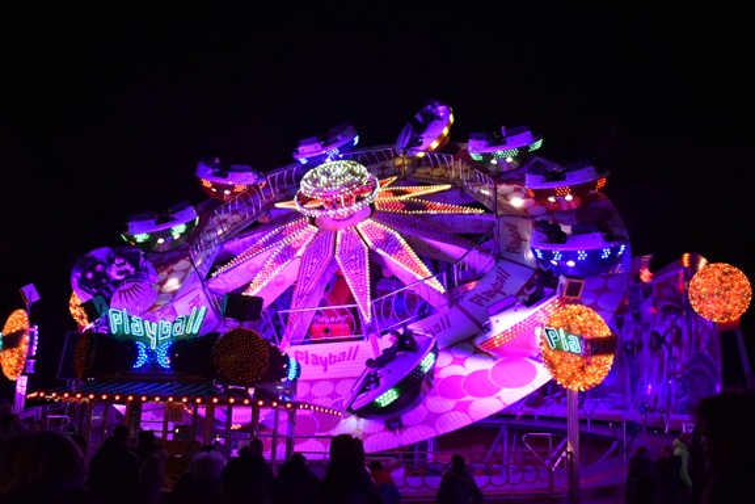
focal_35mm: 38
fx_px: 786
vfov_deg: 35.5
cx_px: 378
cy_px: 252
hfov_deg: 51.3
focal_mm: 25
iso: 1250
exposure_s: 1/250
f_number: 4
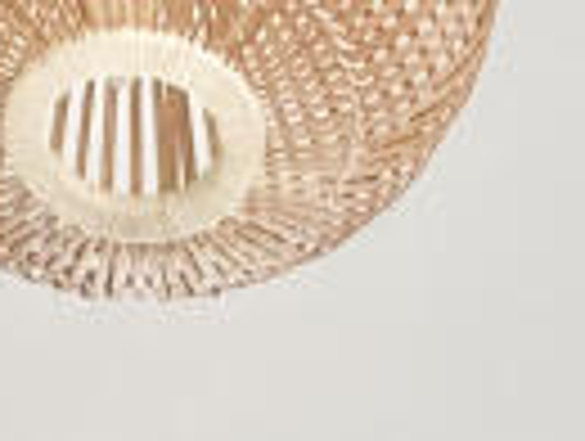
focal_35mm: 110
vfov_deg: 9.3
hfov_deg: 17.8
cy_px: 1476
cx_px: 230
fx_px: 1862
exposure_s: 1/119
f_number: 2.2
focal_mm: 2.22
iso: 320
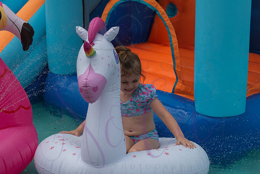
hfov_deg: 23.2
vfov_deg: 15.6
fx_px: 632
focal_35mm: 88
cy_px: 87
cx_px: 130
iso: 800
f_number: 14
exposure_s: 1/1000
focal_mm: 85
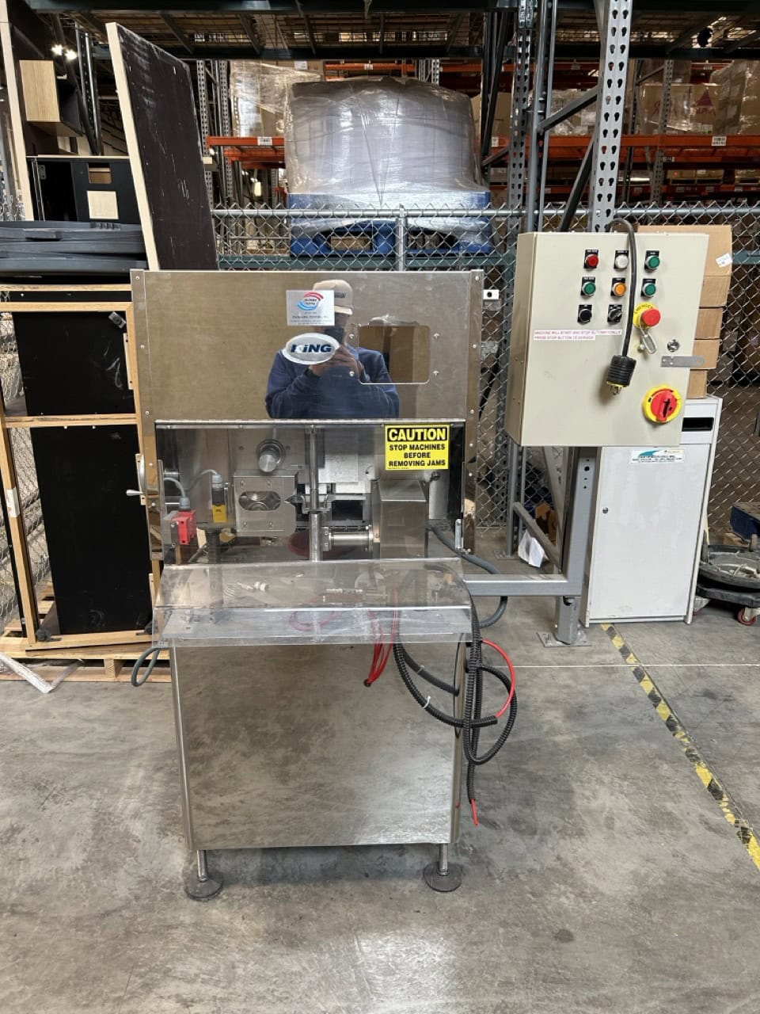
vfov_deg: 67.3
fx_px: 761
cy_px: 507
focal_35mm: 26
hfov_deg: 53.1
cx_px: 380
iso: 100
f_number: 1.5
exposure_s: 1/60
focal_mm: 5.7
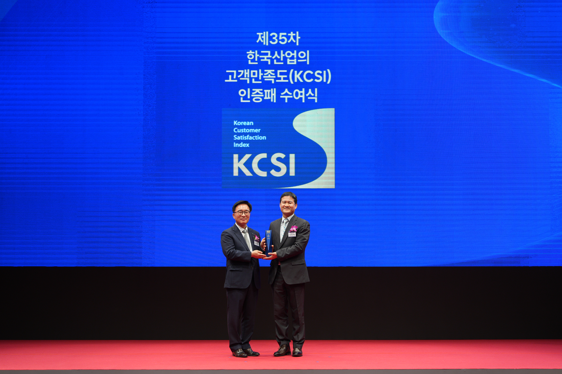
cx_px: 281
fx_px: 1093
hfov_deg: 28.8
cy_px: 187
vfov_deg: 19.5
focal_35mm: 70
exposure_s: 1/200
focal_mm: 70
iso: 640
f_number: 3.5
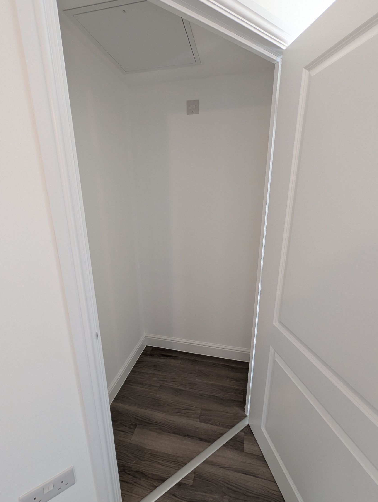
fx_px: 189
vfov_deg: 106.1
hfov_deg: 90.1
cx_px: 193
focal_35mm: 13
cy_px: 247
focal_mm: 2.02
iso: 173
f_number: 1.7
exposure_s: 1/139
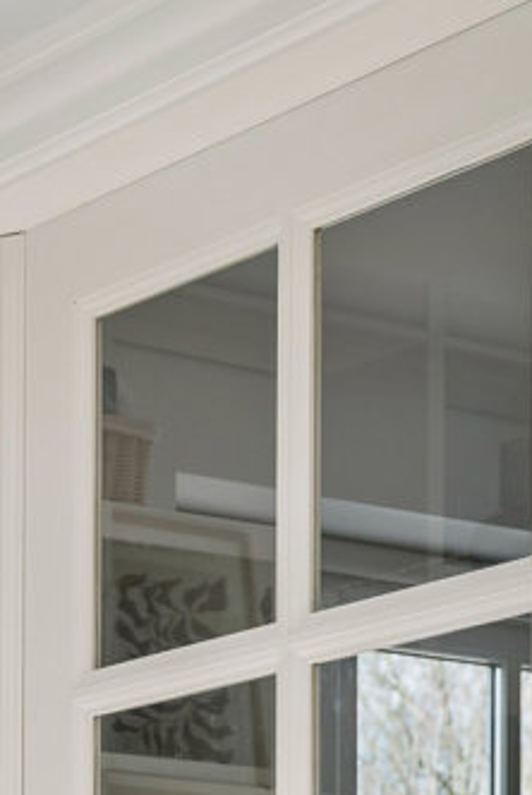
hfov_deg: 9.1
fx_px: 3274
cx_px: -173
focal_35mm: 148
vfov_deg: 12.9
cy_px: 1300
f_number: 5.6
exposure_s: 1/160
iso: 160
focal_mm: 41
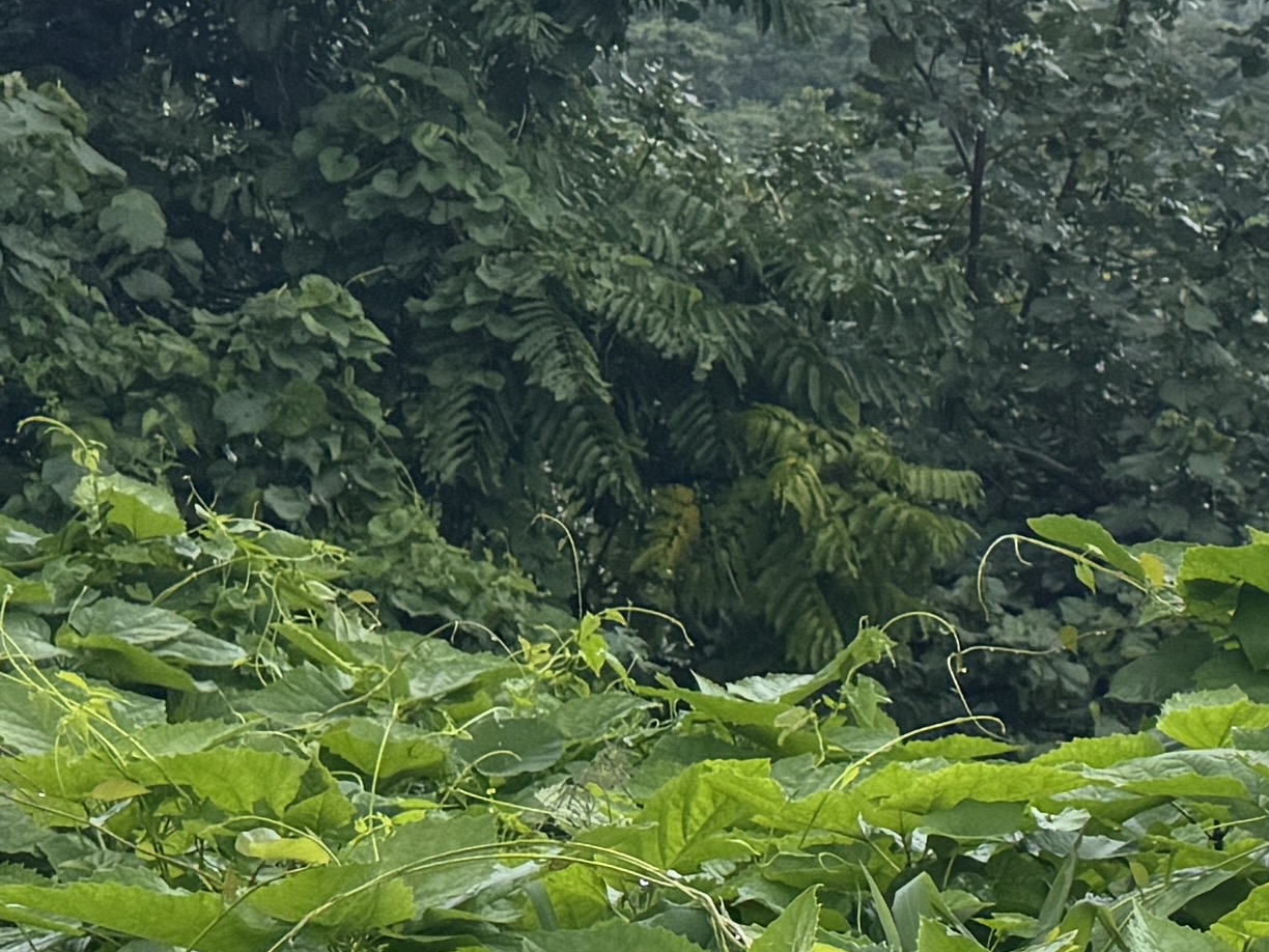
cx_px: 2563
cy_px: 327
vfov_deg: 13.2
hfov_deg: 14.5
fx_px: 4106
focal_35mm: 112
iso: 80
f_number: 1.78
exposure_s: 1/1339
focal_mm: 6.76
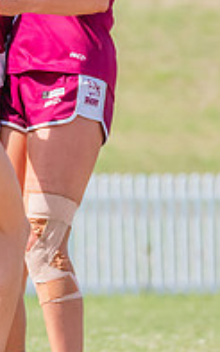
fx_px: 13431
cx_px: -39
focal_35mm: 1399
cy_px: 26
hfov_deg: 0.9
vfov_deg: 1.5
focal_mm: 330
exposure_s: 1/1250
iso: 800
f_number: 9
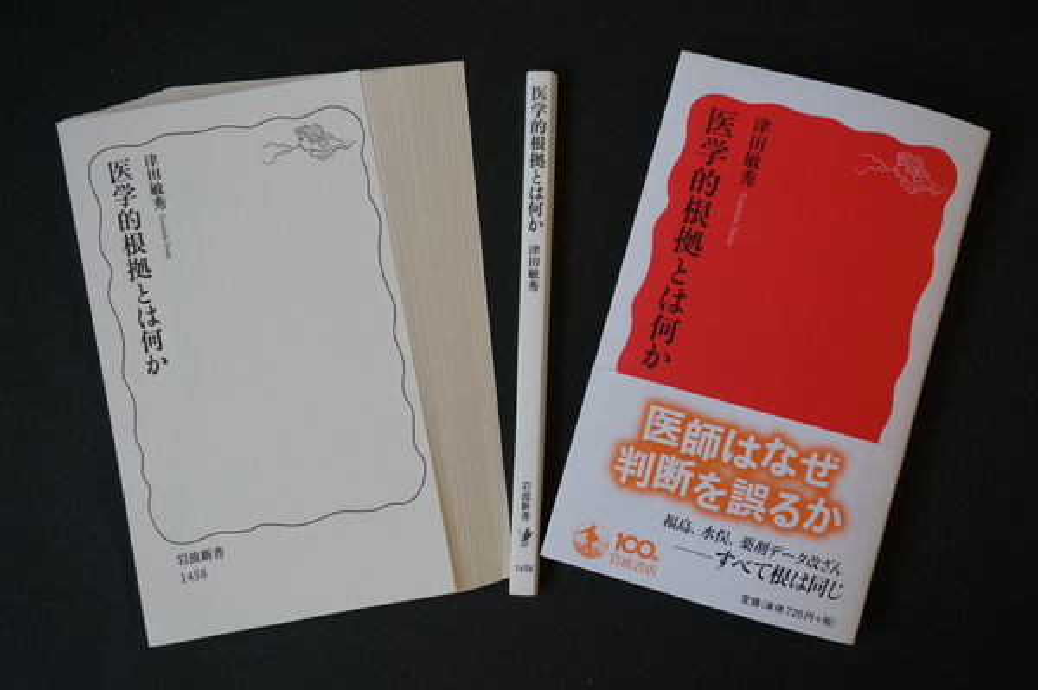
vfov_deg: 33.0
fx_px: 1167
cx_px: 519
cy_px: 345
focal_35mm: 40
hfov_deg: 48.0
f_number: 4.5
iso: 400
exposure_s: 1/60
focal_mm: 27
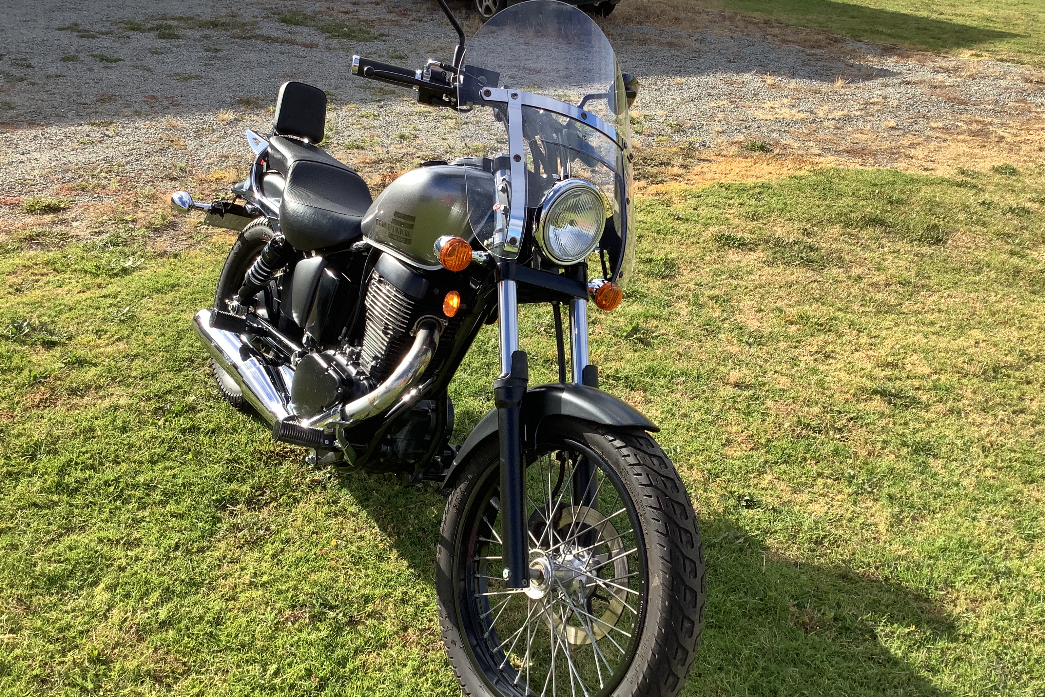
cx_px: 517
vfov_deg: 39.9
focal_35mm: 33
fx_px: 958
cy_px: 393
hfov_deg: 57.2
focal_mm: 3.3
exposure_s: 1/617
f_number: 2.4
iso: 25
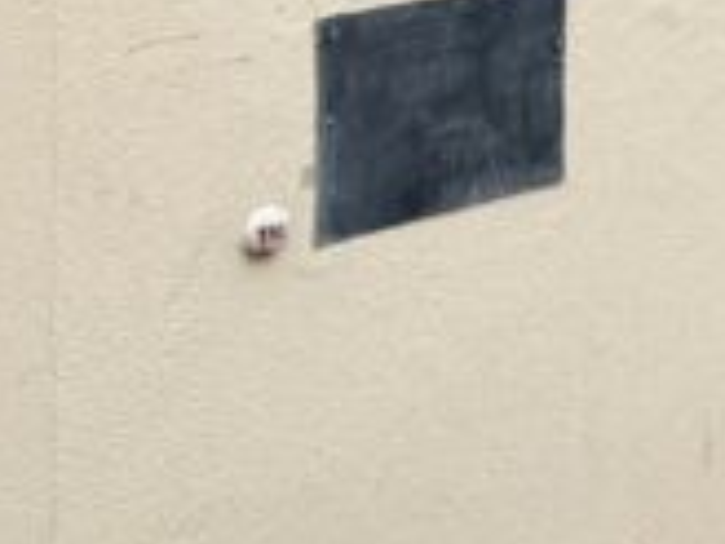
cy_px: -548
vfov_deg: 9.3
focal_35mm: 150
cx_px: 1932
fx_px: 3142
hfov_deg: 10.6
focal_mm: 6.76
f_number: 1.78
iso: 80
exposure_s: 1/459
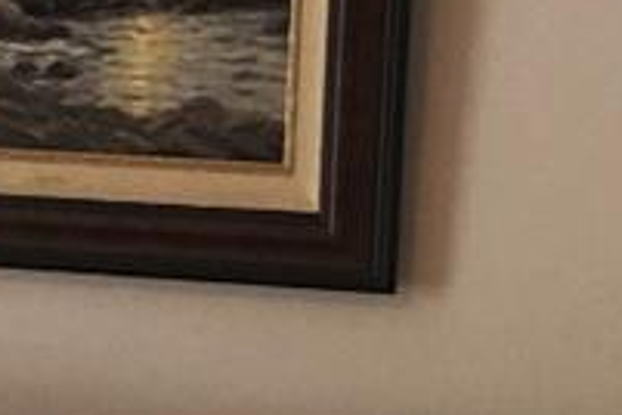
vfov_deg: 6.0
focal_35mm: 225
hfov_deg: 8.7
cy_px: 613
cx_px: -542
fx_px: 3887
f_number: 2.2
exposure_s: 1/15
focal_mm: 4.15
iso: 40
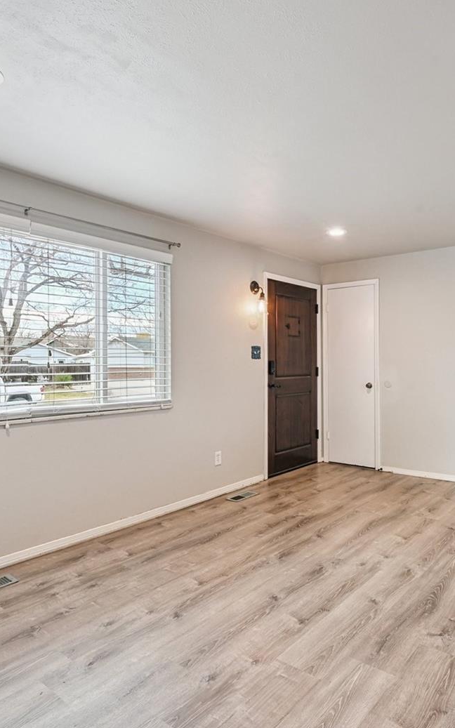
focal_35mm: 22
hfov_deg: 54.0
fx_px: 437
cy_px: 362
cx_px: 301
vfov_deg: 79.7
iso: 400
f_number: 10
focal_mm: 14
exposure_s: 1/15
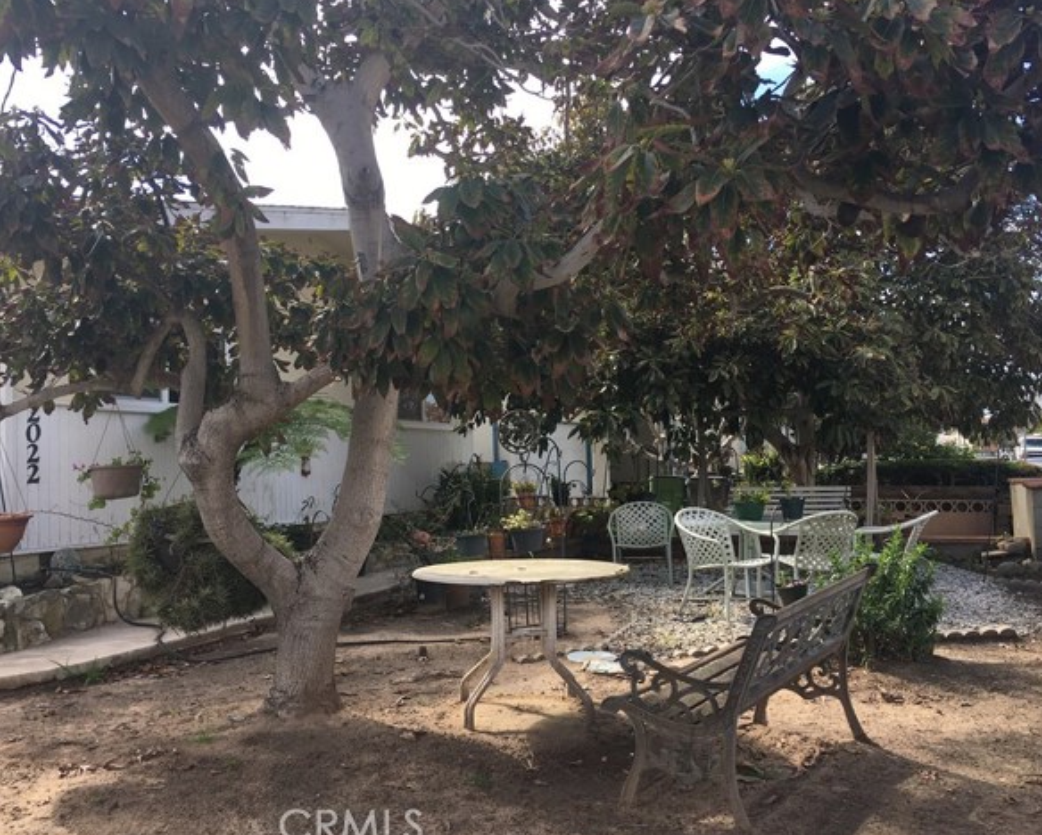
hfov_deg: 57.1
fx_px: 957
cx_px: 512
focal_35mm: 31
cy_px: 423
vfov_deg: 47.2
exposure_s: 1/469
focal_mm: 4.15
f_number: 2.2
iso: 25
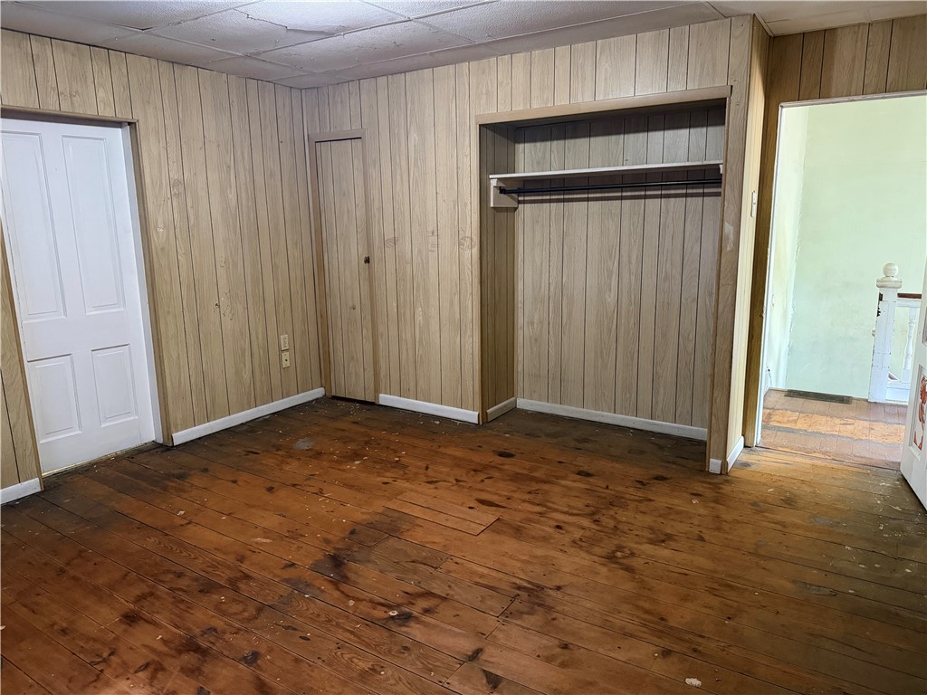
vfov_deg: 56.8
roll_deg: +0.8
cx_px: 464
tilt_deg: -10.2
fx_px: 643
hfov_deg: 71.6
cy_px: 348
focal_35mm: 24
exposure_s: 1/40
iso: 640
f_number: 1.78
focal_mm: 6.76
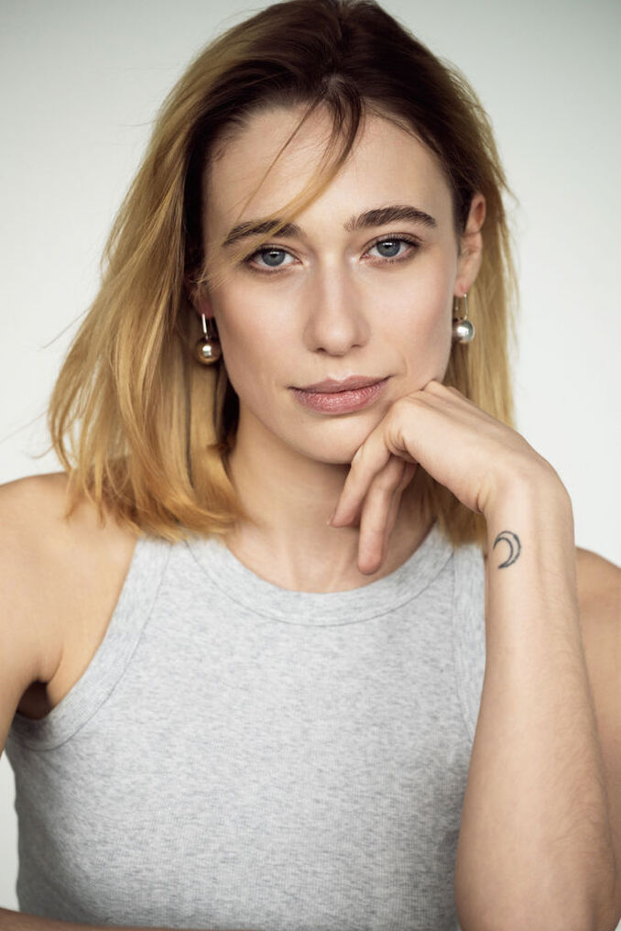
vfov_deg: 17.8
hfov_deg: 11.9
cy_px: 466
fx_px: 2973
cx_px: 310
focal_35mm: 115
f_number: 4
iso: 320
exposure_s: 1/200
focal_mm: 115
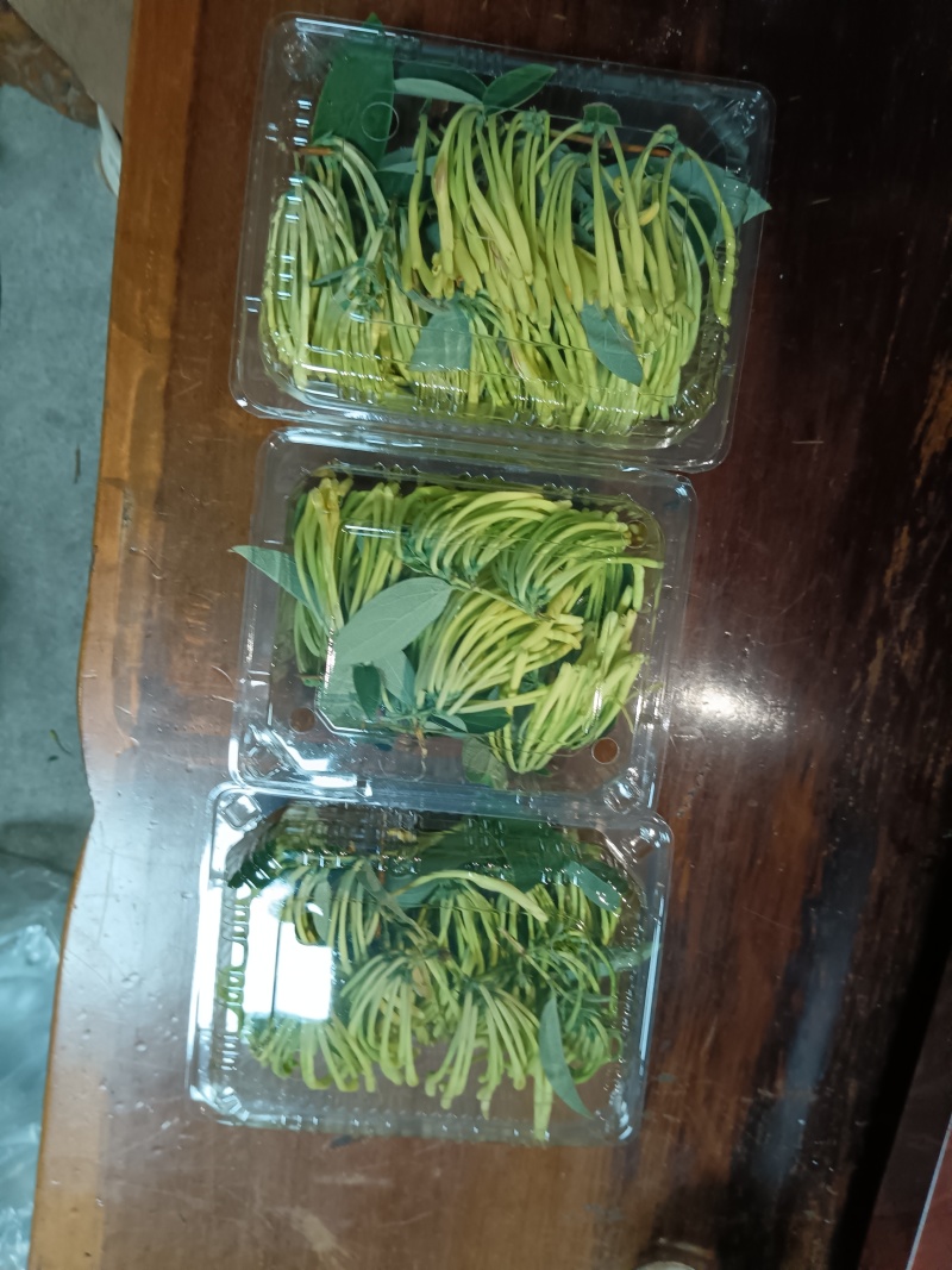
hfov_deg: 53.1
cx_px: 476
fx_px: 954
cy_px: 635
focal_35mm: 26
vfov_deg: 67.3
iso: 437
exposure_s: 1/25
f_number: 1.8
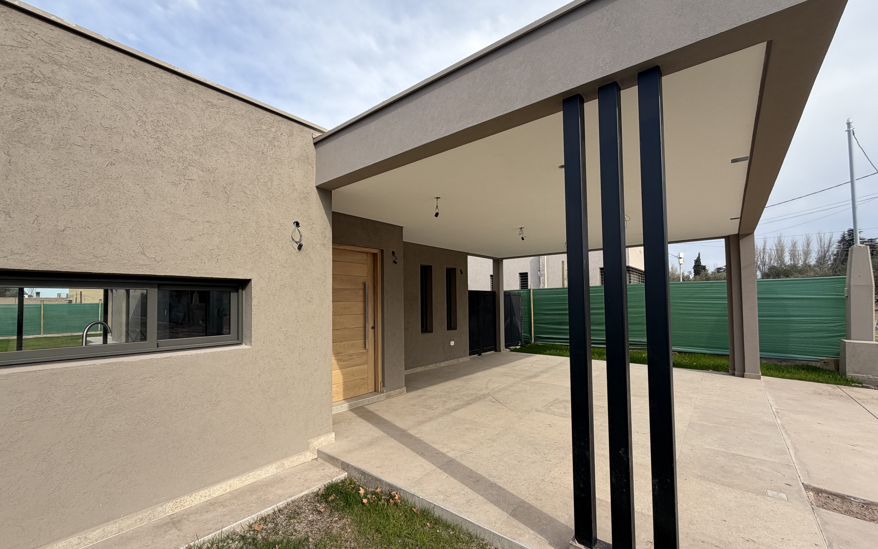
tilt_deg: +3.3
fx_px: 359
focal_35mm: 15
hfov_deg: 101.5
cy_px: 290
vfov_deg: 74.7
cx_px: 442
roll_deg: +1.5
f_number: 2.2
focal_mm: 2.22
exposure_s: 1/742
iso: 40
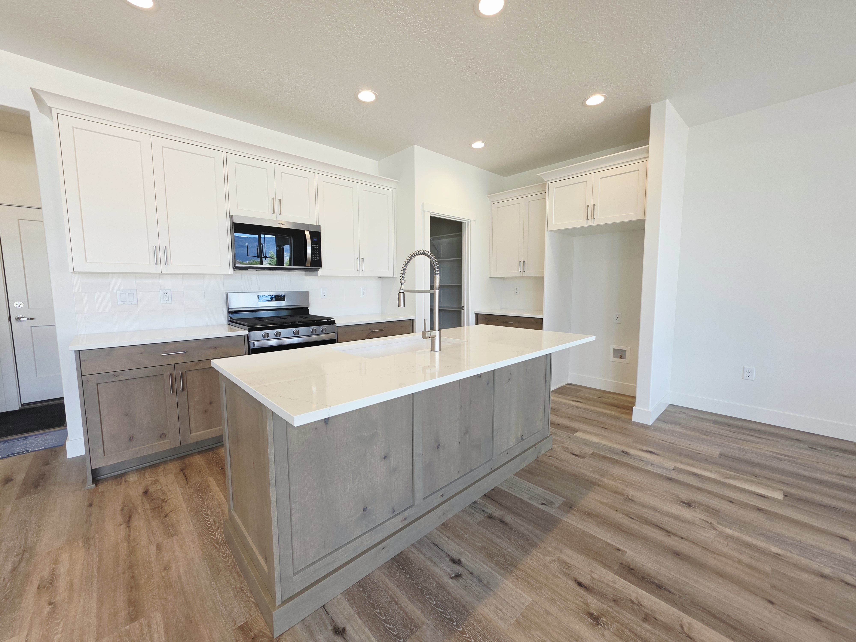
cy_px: 321
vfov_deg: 89.9
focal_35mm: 13
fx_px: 321
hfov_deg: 106.2
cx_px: 428
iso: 50
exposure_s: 1/120
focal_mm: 2.2
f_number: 1.9
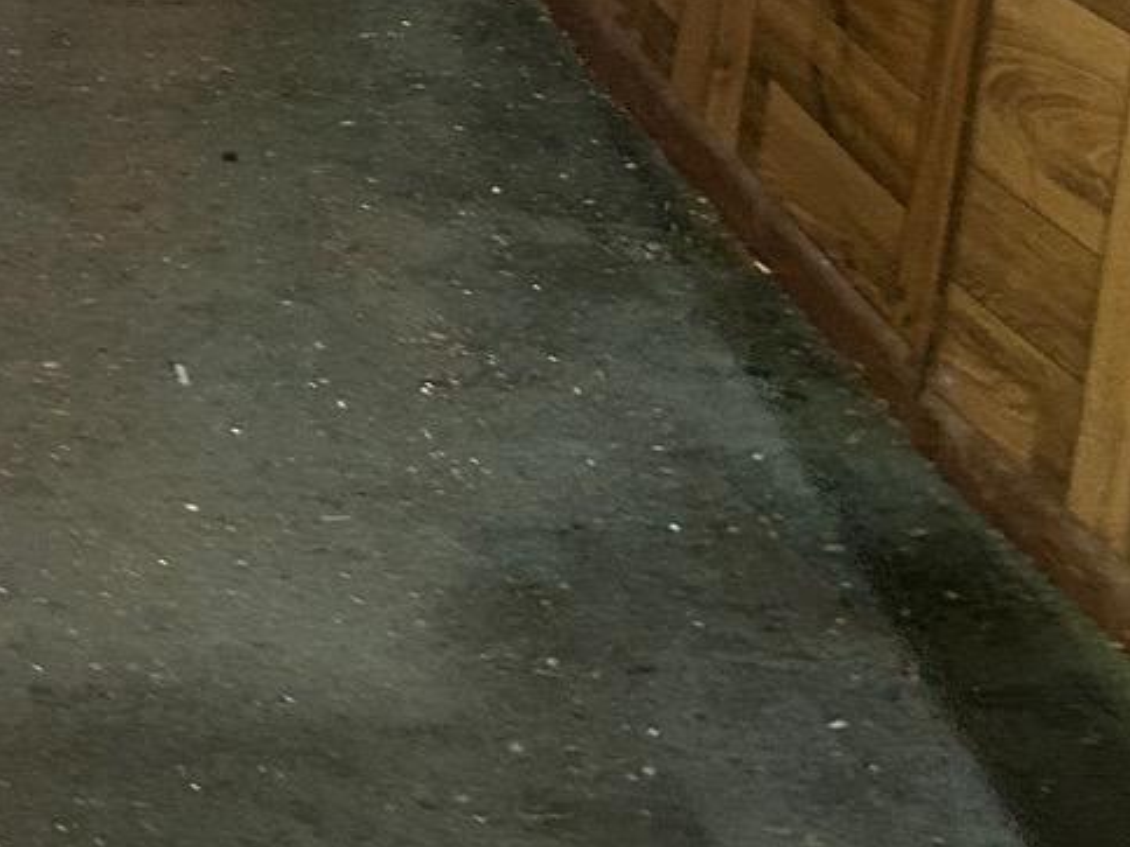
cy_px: -233
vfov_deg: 13.0
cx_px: -1219
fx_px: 3591
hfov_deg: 14.4
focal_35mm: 110
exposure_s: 1/60
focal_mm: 5.7
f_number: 1.5
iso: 160
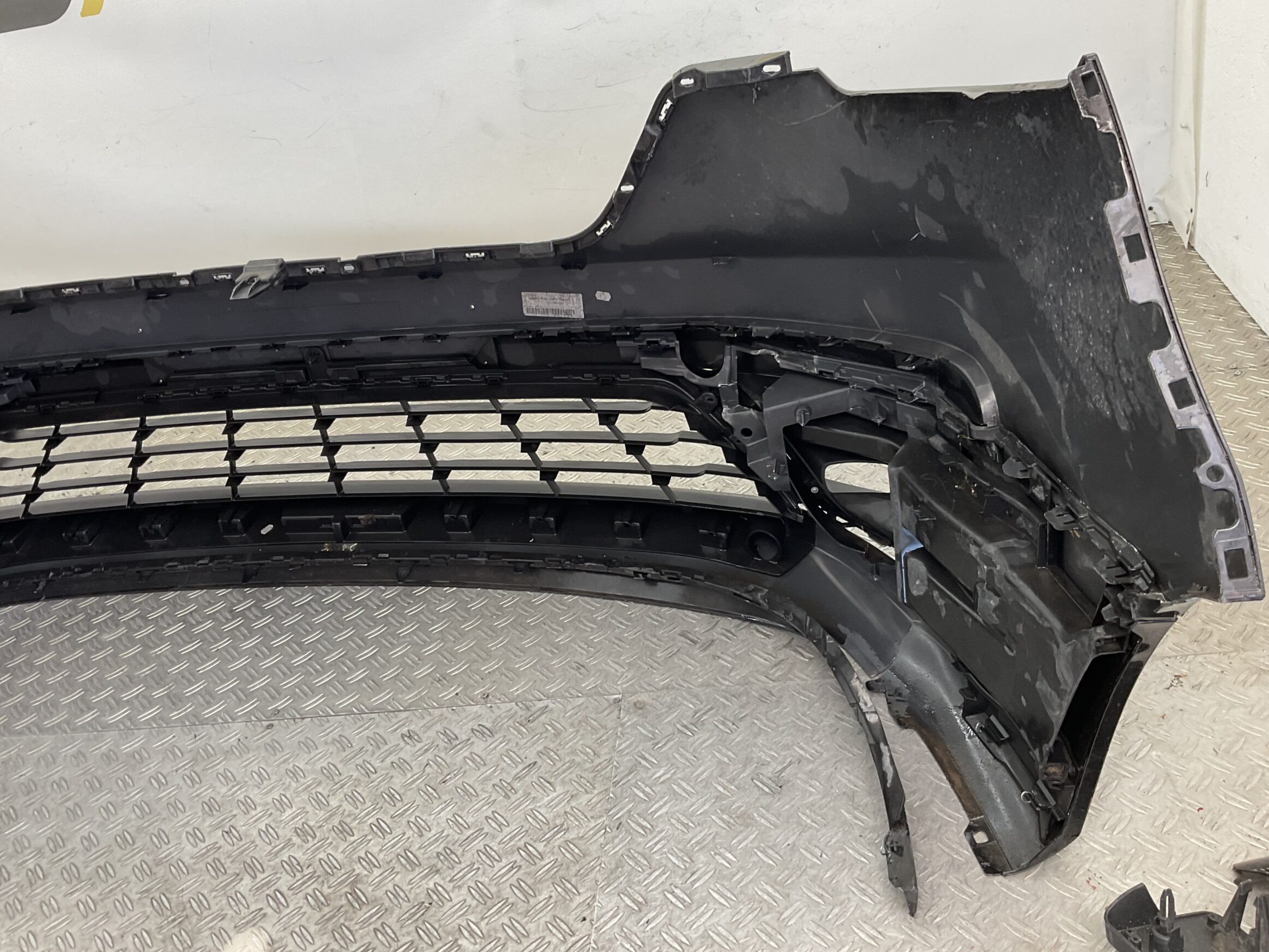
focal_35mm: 32
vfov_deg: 44.2
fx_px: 1173
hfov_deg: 56.8
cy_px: 467
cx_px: 603
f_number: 1.8
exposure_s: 1/100
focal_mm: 3
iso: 32
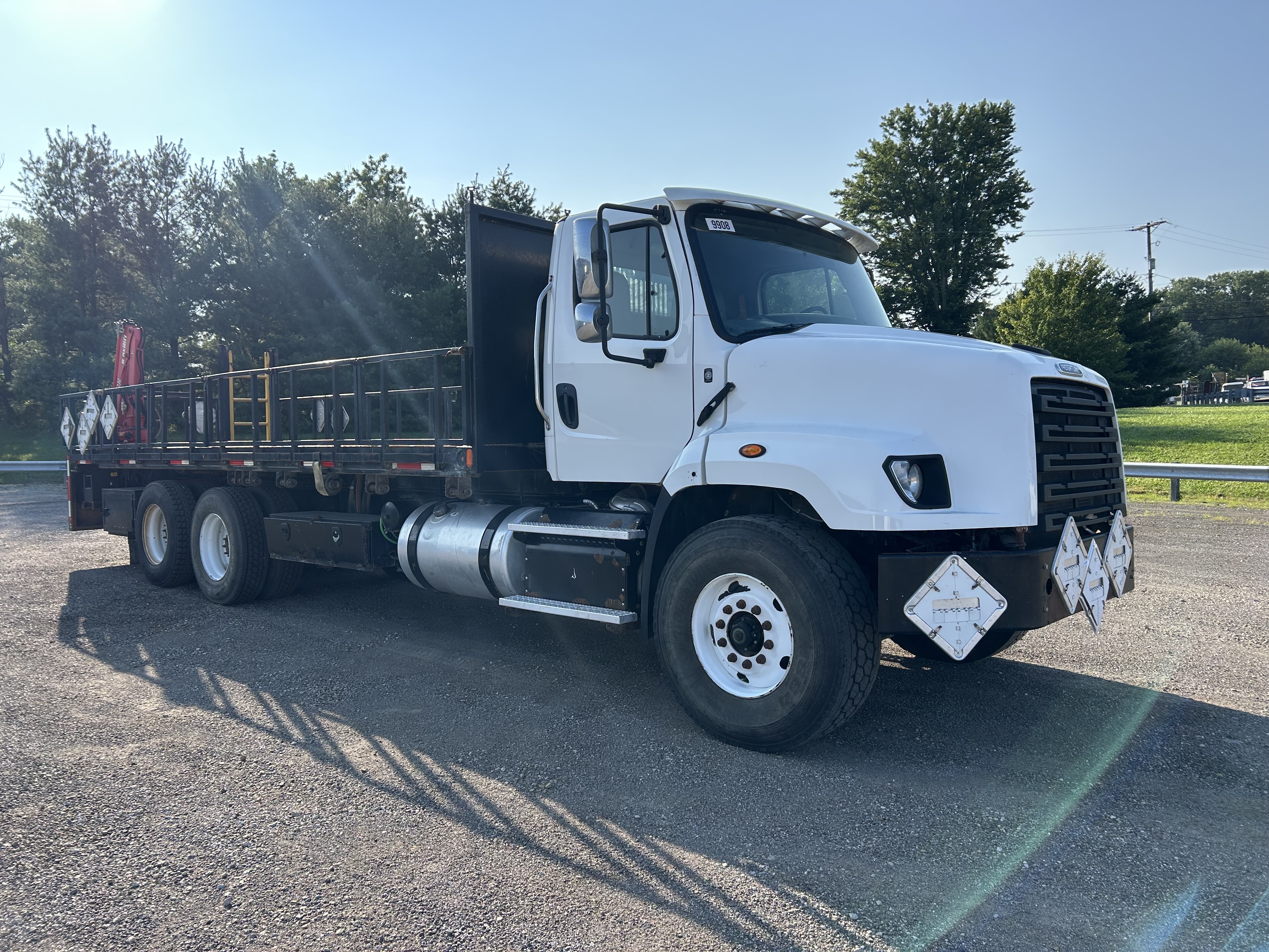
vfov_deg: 53.1
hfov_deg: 67.3
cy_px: 476
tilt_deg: -2.9
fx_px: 953
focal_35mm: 26
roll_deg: +0.9
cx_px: 634
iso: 50
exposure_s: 1/1972
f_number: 1.5
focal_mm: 5.7
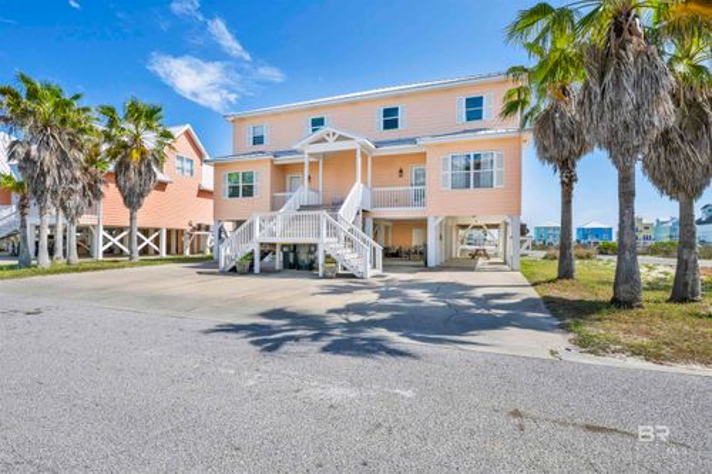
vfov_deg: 70.4
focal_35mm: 17
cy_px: 237
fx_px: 336
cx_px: 356
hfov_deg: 93.3
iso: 400
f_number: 11
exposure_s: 1/800
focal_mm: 17
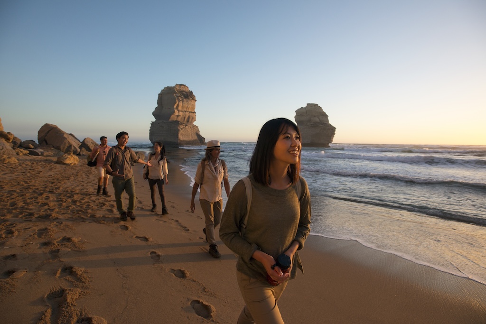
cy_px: 162
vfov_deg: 70.5
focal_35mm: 17
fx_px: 230
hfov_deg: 93.3
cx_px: 243
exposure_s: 1/1000
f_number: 6.3
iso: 400
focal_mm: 17
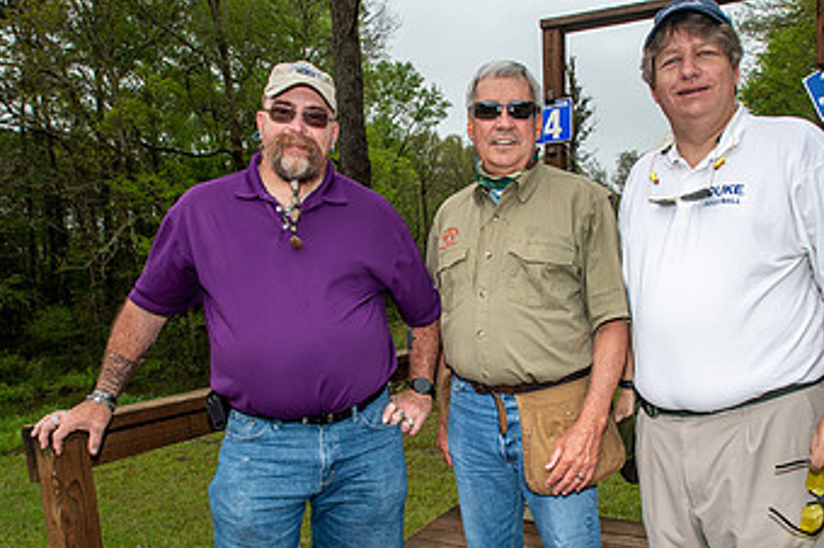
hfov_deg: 63.4
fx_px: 663
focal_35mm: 29
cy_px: 369
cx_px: 475
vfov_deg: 44.2
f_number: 8
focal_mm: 17
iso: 125
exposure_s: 1/200
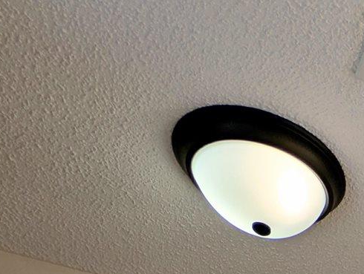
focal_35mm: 75
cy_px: 760
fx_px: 790
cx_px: 605
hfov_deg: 20.5
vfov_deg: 12.3
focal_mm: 2.23
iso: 36
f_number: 1.95
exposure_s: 1/207
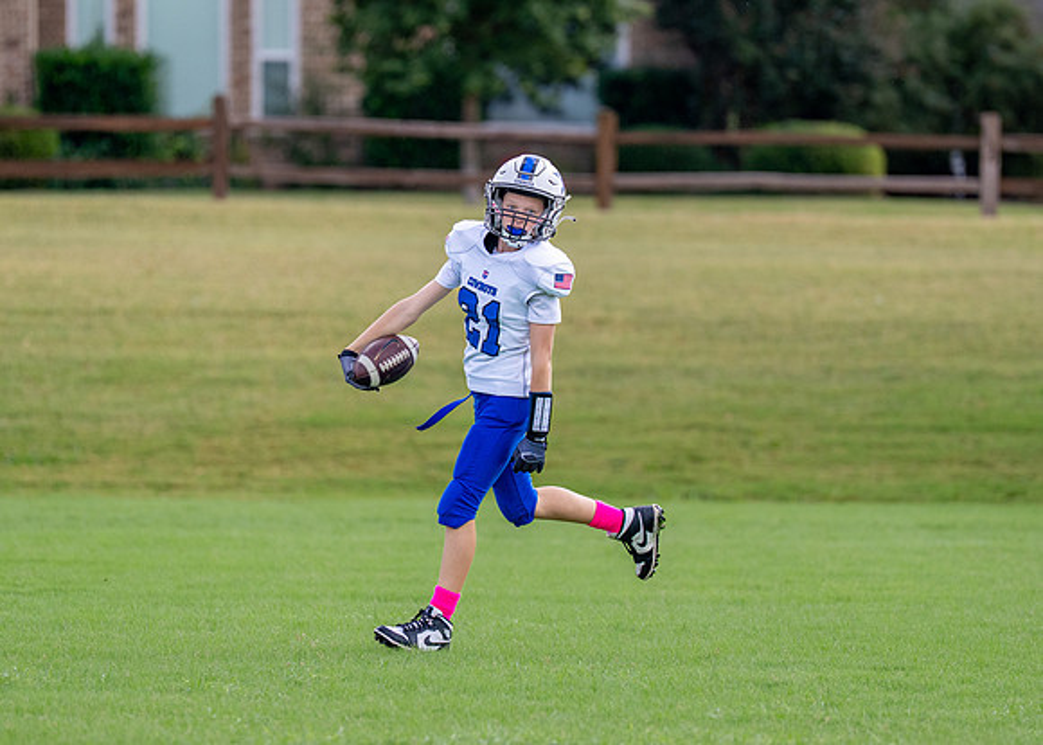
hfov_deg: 5.6
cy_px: 320
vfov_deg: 4.0
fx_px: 10747
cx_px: 519
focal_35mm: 363
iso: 400
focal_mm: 200
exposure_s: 1/2500
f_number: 2.8
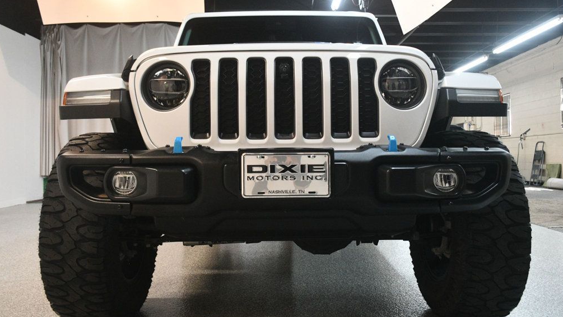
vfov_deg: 36.7
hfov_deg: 61.0
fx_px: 478
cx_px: 284
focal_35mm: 32
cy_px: 153
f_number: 3.5
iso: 2000
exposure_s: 1/125
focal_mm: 20
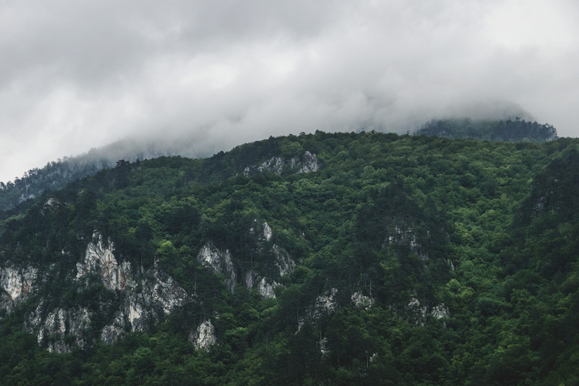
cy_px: 193
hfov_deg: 22.6
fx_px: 1447
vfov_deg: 15.2
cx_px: 290
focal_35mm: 90
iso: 400
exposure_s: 1/640
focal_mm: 60
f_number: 7.1
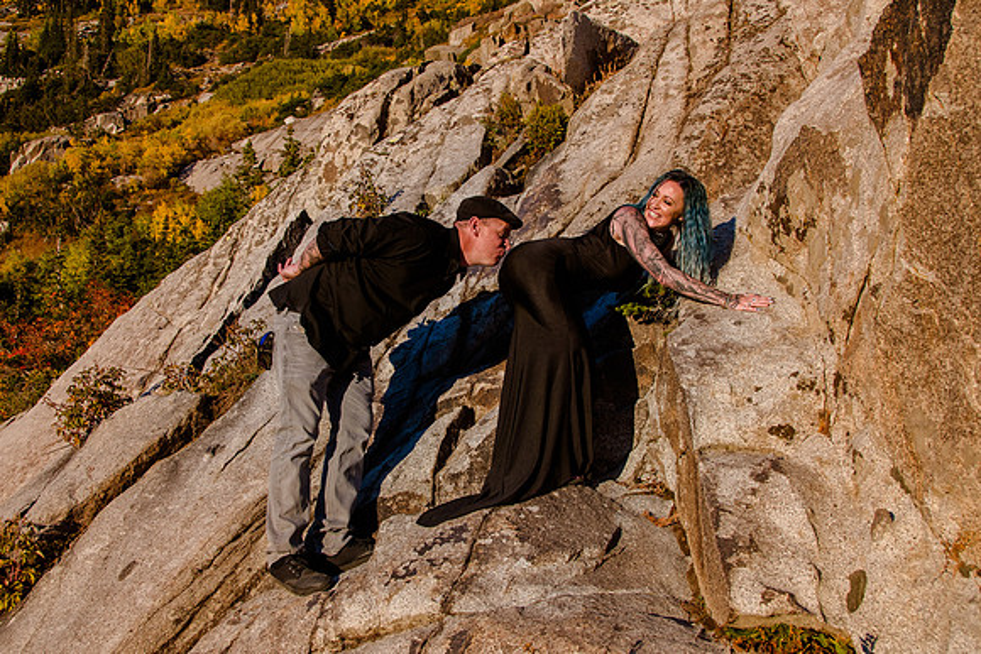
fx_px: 1016
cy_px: 305
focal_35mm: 37
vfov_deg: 35.7
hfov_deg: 51.5
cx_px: 465
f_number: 6.3
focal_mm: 22
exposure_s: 1/320
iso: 200
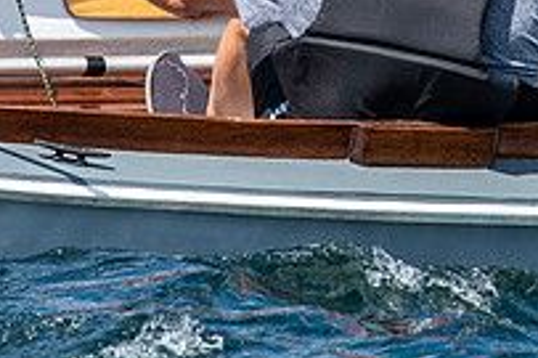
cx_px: 466
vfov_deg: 1.1
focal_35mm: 1288
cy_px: -150
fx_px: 19232
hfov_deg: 1.6
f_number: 5.6
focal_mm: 300
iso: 320
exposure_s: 1/1600
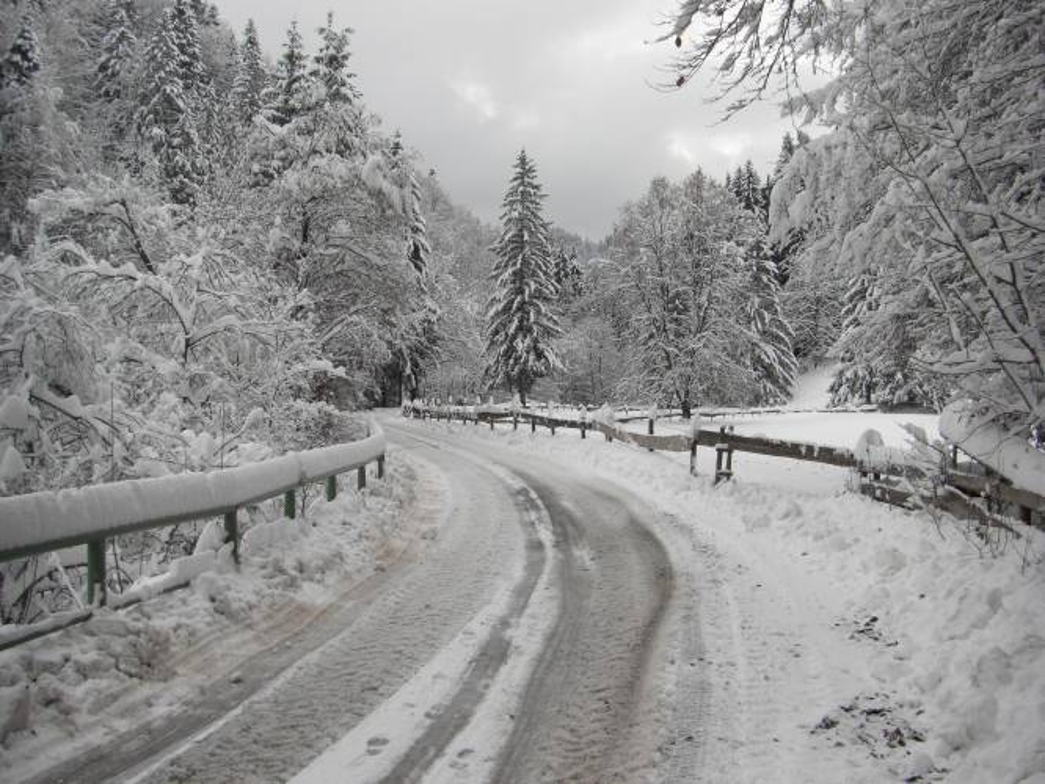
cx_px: 522
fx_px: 1148
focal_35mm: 38
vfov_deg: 37.7
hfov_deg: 49.0
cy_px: 392
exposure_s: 1/400
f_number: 3.4
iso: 64
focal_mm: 6.3
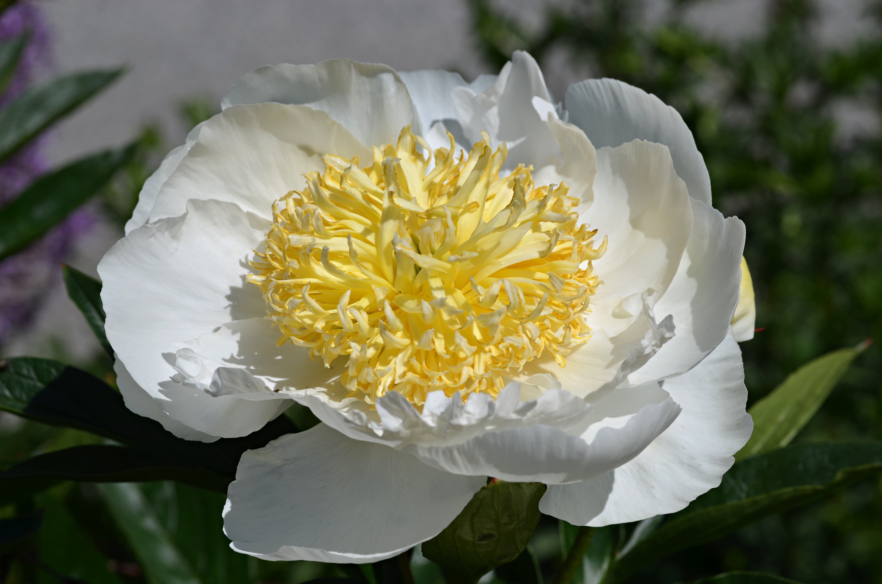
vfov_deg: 13.0
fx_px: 2567
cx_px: 441
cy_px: 292
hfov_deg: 19.5
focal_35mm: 105
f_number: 8
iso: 100
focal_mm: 70
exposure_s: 1/800
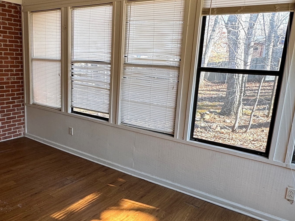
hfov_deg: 55.6
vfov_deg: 44.1
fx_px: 273
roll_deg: -1.7
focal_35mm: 32
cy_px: 117
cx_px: 97
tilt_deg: -12.2
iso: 50
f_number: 2.2
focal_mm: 2.22
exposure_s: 1/99
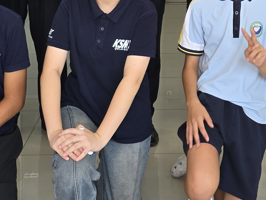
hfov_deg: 22.0
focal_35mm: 88
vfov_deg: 15.4
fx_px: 676
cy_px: -105
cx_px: 207
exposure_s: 1/53
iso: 32
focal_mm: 6.3
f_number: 1.7
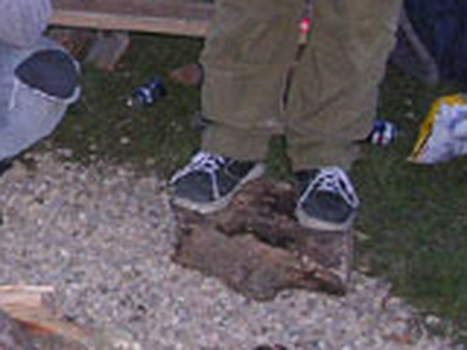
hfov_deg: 18.4
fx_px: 1349
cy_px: 104
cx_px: -120
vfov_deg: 14.8
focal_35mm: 100
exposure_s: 1/60.1
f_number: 2.8
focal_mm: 5.8
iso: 400
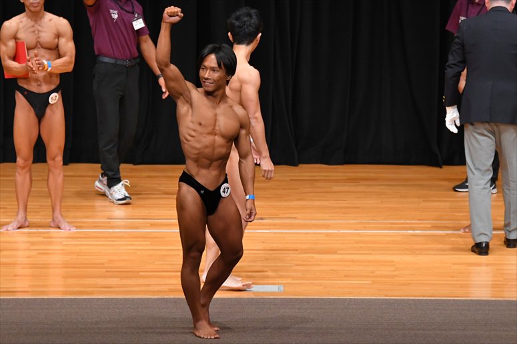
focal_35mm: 255
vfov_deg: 5.4
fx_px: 3660
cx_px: 258
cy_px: 172
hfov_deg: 8.1
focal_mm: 170
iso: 4000
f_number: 5.6
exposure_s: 1/400
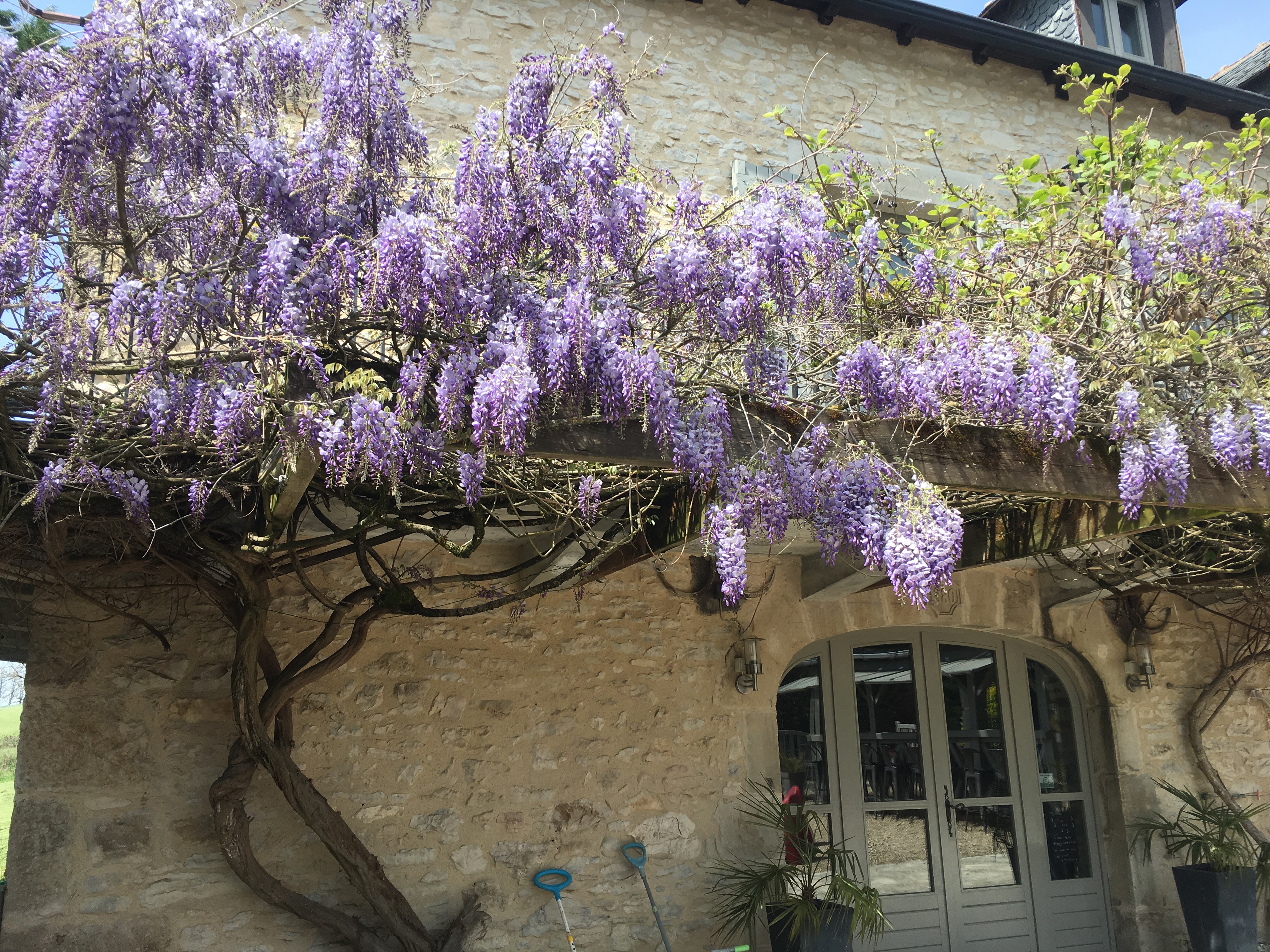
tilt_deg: +14.1
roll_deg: +2.1
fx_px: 1064
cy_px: 476
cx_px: 635
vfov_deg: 48.2
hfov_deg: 61.7
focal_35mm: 29
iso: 25
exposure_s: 1/553
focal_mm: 4.15
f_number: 2.2
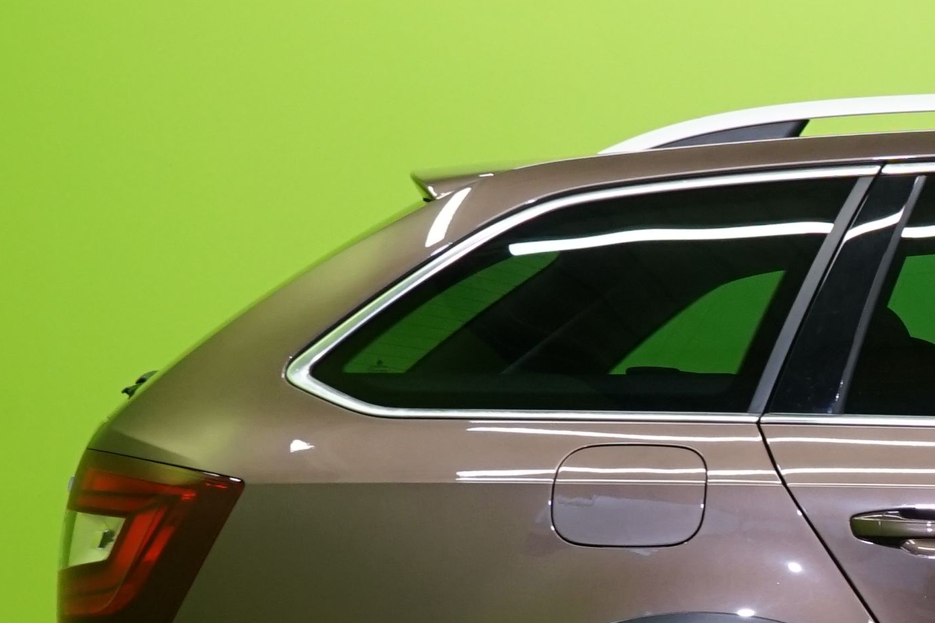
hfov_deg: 12.5
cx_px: 1664
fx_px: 3921
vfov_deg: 9.1
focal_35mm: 151
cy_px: 540
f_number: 6.3
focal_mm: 35
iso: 800
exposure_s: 1/30
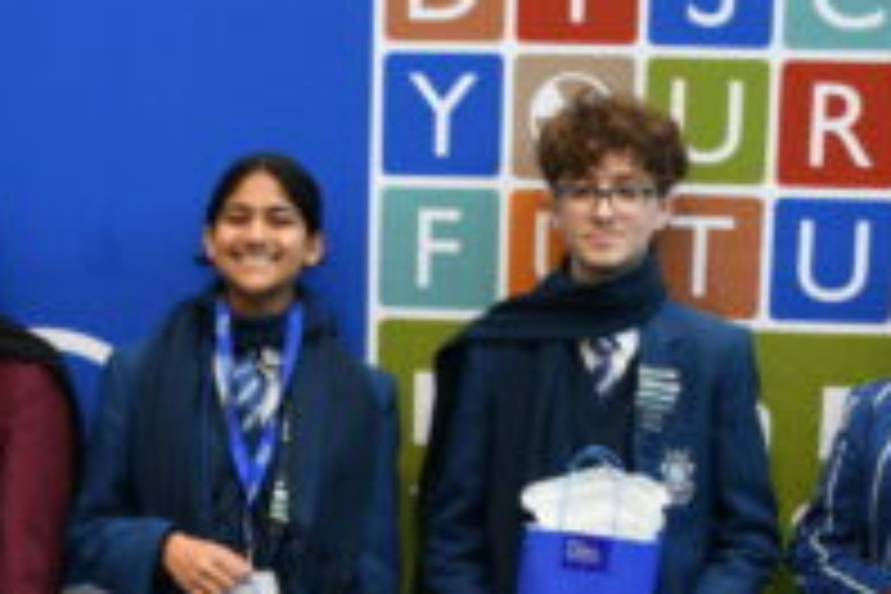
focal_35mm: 93
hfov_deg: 21.9
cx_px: 410
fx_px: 2302
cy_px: 673
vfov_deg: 14.3
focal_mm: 24
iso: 100
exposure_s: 1/10
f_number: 3.8
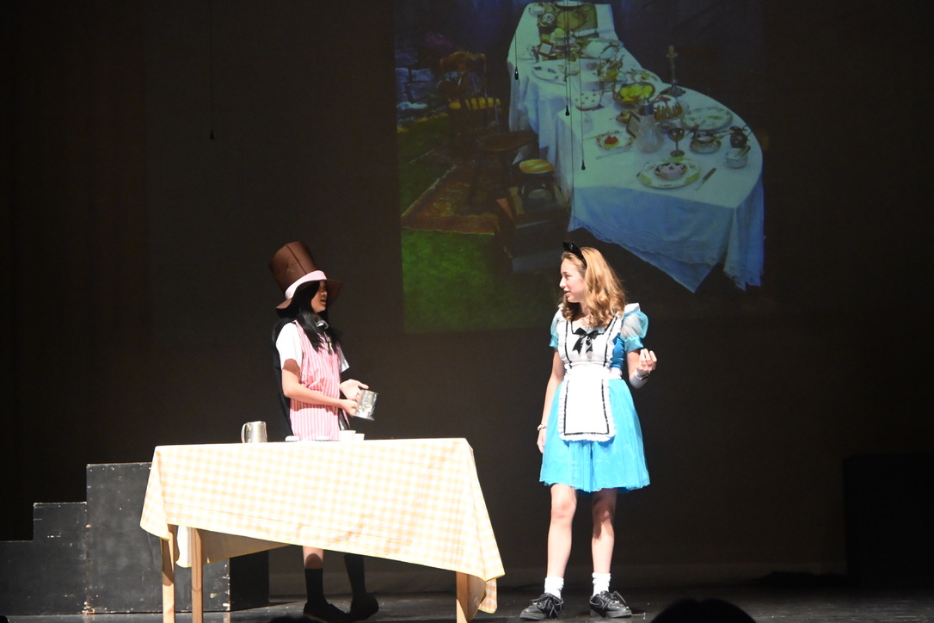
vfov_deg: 18.2
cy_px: 312
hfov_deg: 27.0
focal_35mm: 75
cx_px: 467
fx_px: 1946
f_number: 6.3
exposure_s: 1/60
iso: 5000
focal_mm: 50
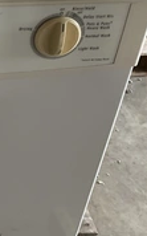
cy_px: 53
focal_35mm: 69
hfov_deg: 16.7
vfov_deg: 29.2
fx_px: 443
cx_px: -87
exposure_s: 1/60
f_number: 1.8
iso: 125
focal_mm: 3
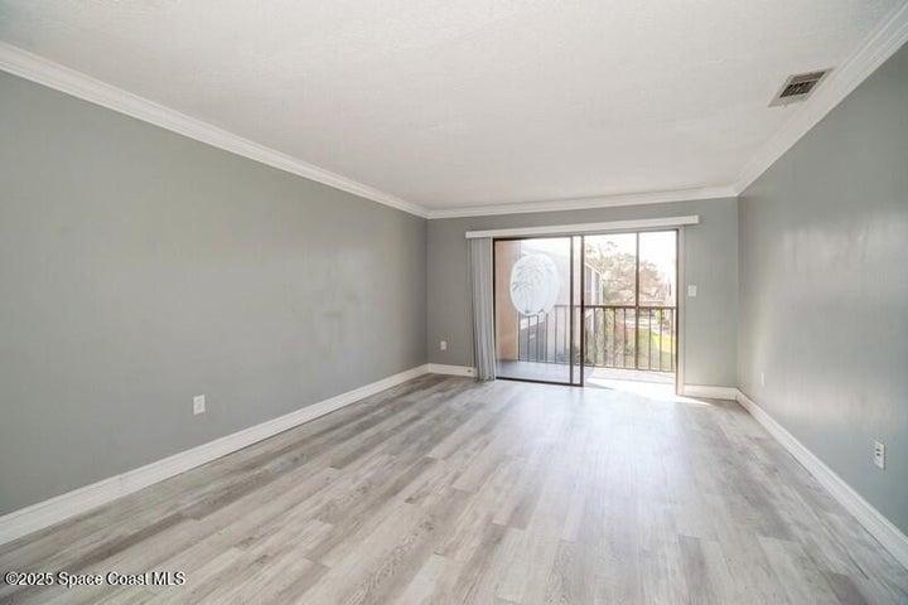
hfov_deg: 100.4
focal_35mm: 15
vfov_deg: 77.3
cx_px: 454
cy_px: 302
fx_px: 378
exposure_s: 1/25
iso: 200
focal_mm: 15
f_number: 8
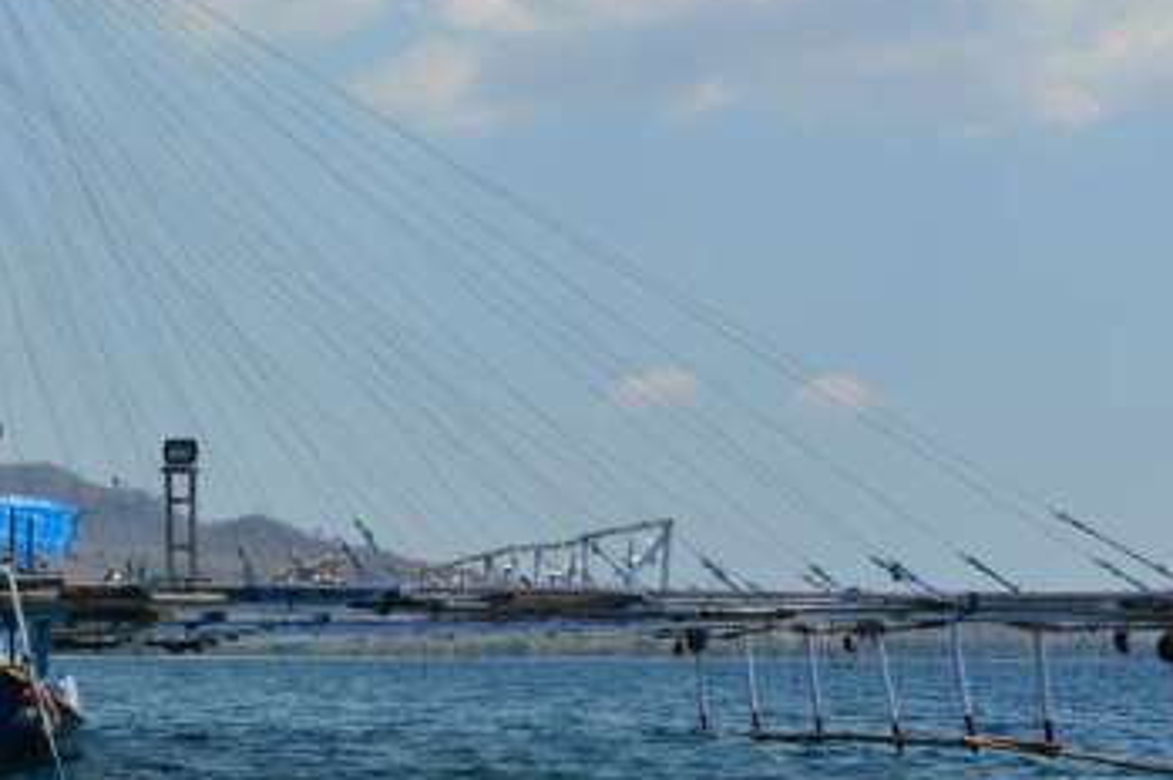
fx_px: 3288
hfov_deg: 19.5
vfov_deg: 13.5
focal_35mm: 101
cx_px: -57
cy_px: 444
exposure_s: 1/500
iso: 250
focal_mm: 44
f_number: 11
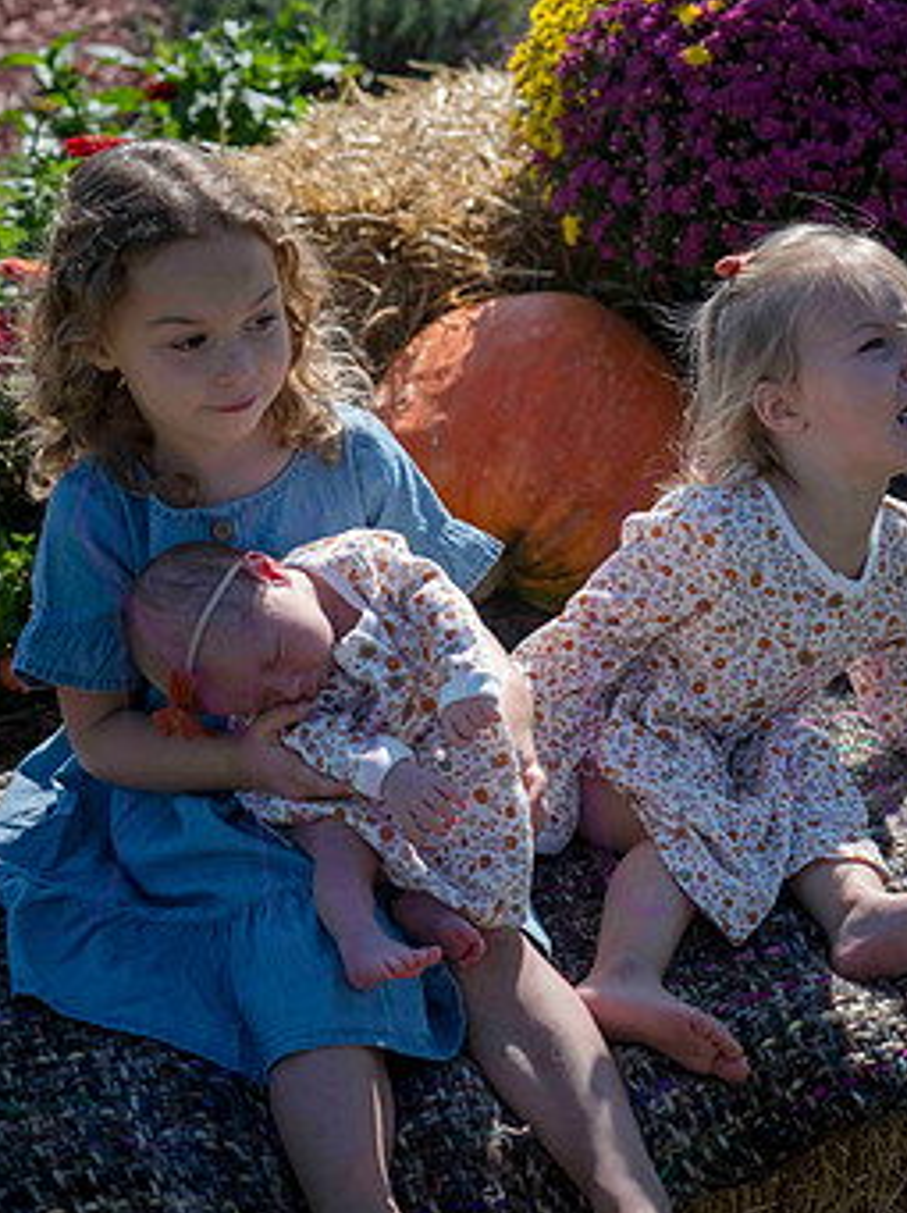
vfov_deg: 18.2
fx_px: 3780
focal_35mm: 108
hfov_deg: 13.7
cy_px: 512
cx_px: 509
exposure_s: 1/1250
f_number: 6.3
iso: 400
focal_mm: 85
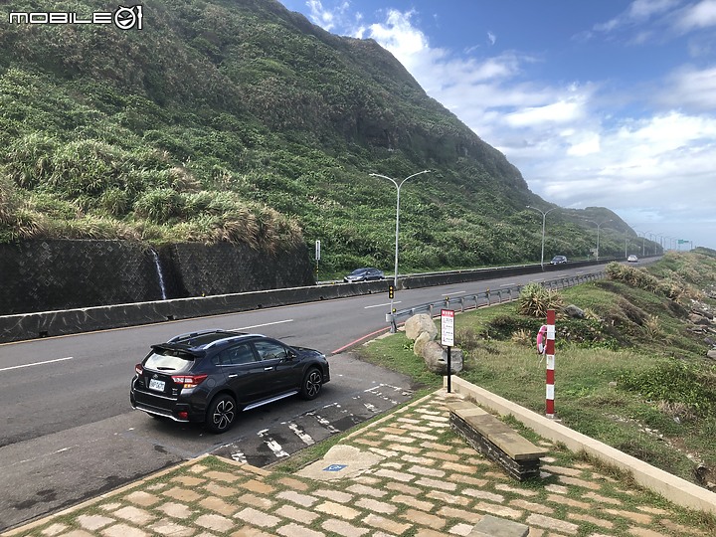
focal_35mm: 28
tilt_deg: -3.5
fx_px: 579
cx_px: 358
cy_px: 268
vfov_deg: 49.7
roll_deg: -0.8
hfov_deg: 63.4
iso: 20
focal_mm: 3.99
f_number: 1.8
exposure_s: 1/889
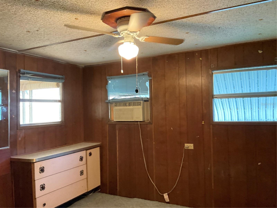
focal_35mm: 29
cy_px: 104
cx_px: 138
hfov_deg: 61.7
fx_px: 232
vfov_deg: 48.2
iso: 250
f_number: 1.8
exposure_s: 1/60
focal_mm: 3
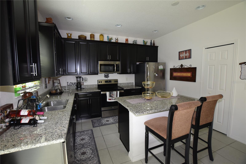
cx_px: 123
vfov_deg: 77.3
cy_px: 82
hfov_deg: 100.4
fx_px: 102
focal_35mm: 15
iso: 800
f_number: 5
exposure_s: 1/100
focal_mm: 10
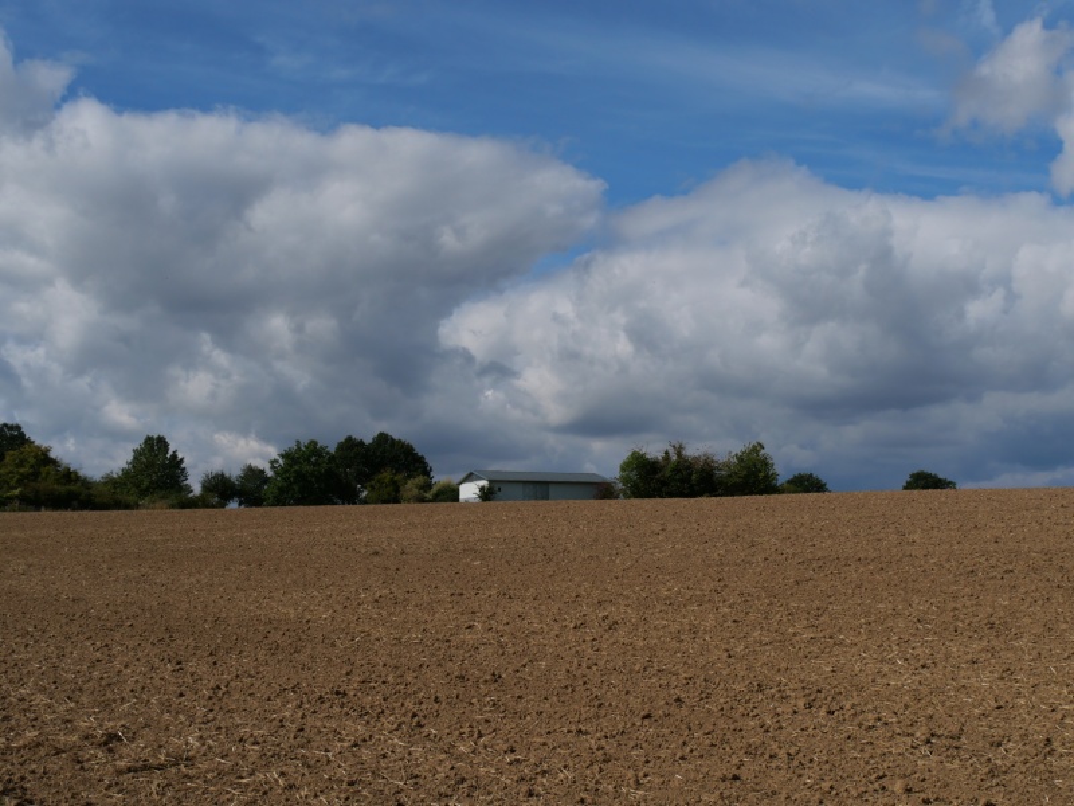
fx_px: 1303
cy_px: 403
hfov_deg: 44.8
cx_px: 537
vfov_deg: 34.3
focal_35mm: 42
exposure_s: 1/640
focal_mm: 21
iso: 200
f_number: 10
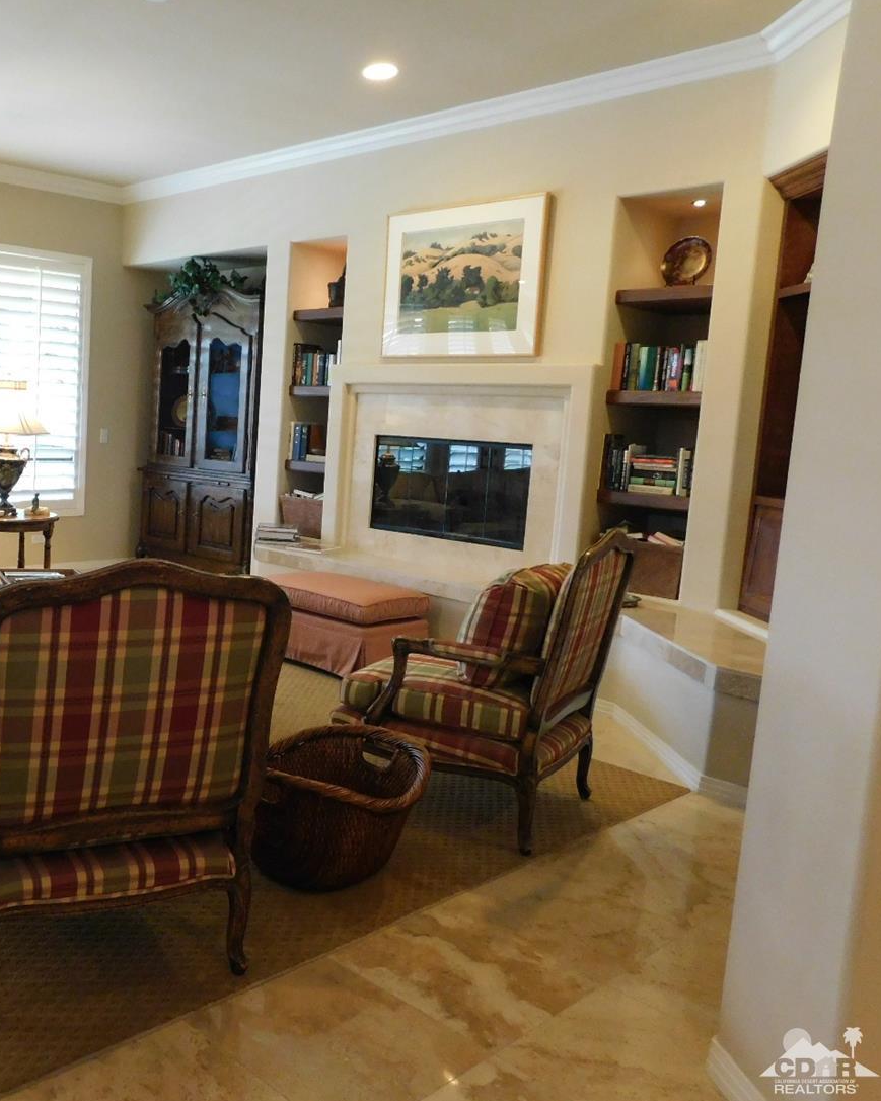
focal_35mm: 31
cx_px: 129
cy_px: 534
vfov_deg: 57.2
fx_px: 1010
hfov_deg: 43.9
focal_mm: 4
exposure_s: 1/20
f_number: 3
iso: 400
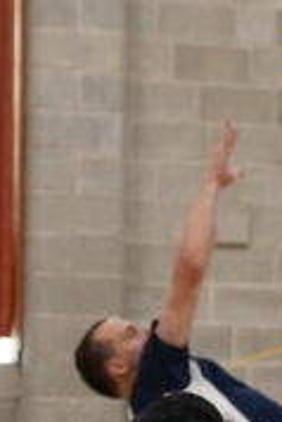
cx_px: 440
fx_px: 3129
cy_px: 360
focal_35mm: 267
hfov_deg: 5.1
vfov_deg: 7.7
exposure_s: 1/160
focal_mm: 46.5
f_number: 3.2
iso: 1600
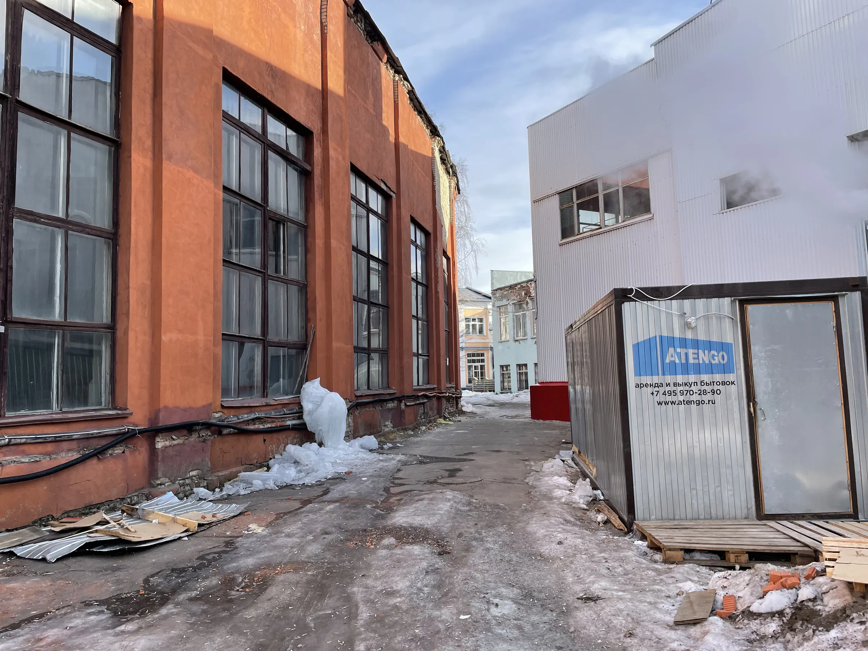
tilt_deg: +6.3
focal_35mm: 26
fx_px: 652
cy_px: 326
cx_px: 434
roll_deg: +1.5
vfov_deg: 53.1
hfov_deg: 67.3
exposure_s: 1/744
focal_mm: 4.2
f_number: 1.6
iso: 32
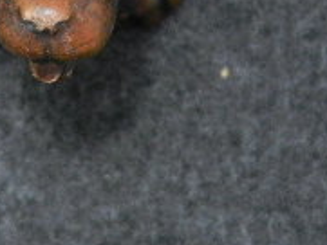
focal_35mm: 184
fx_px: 1739
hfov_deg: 10.7
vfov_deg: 8.0
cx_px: 5
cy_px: -68
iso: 800
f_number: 3.9
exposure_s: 1/30
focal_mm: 9.3
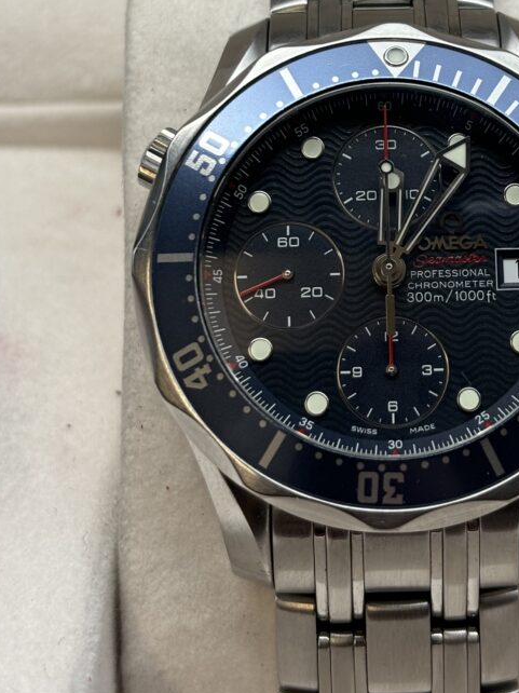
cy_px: 153
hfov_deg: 17.7
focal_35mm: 83
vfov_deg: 23.3
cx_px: 385
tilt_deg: -37.4
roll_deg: +2.3
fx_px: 1660
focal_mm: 5.96
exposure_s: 1/116
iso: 25
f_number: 1.6
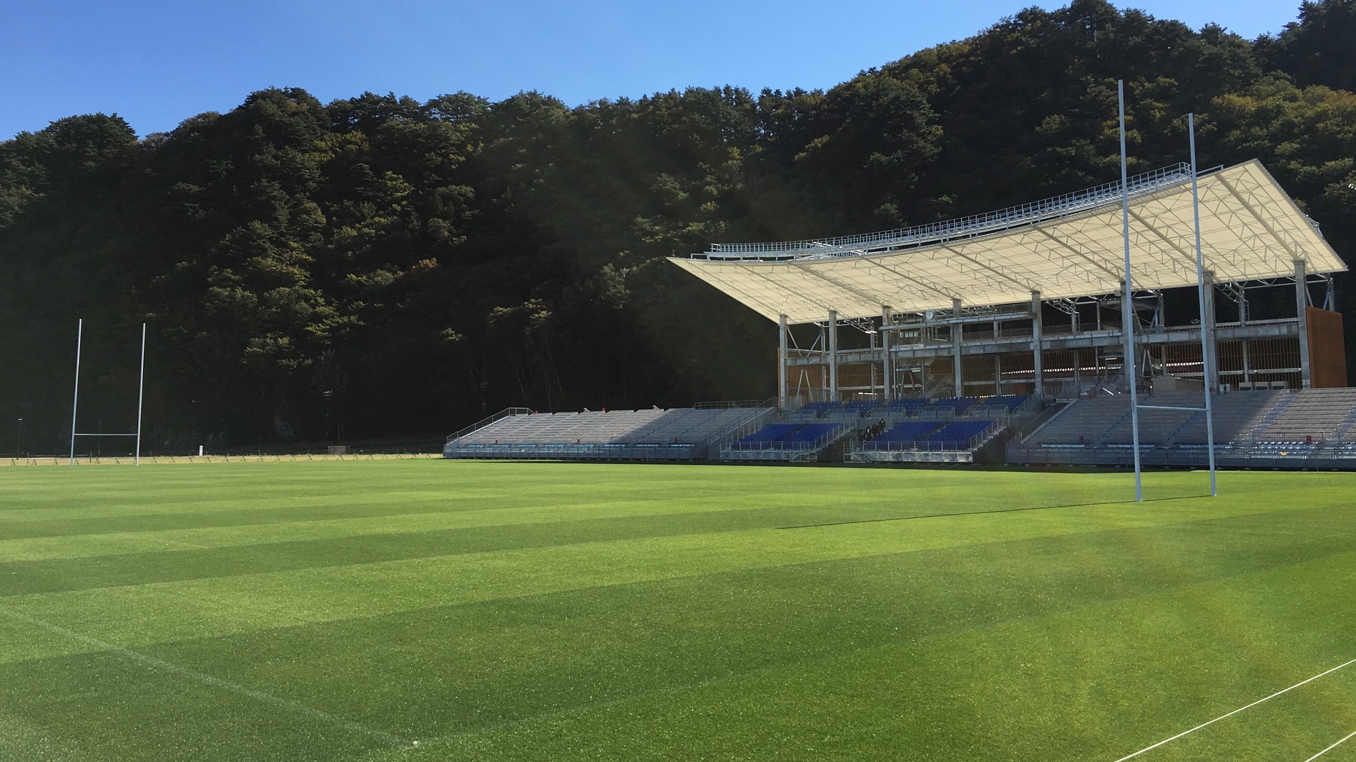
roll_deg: -0.1
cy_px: 305
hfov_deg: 61.0
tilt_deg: +8.5
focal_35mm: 32
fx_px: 1150
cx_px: 676
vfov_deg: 36.5
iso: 25
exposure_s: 1/1326
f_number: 2.2
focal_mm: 4.15
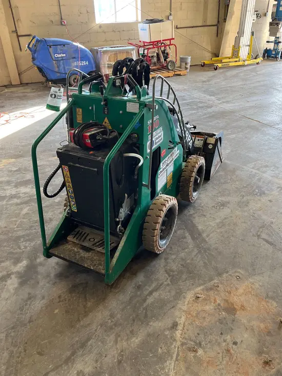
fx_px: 282
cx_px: 141
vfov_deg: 67.3
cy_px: 188
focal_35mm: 26
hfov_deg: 53.1
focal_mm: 5.1
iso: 125
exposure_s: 1/60
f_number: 1.6
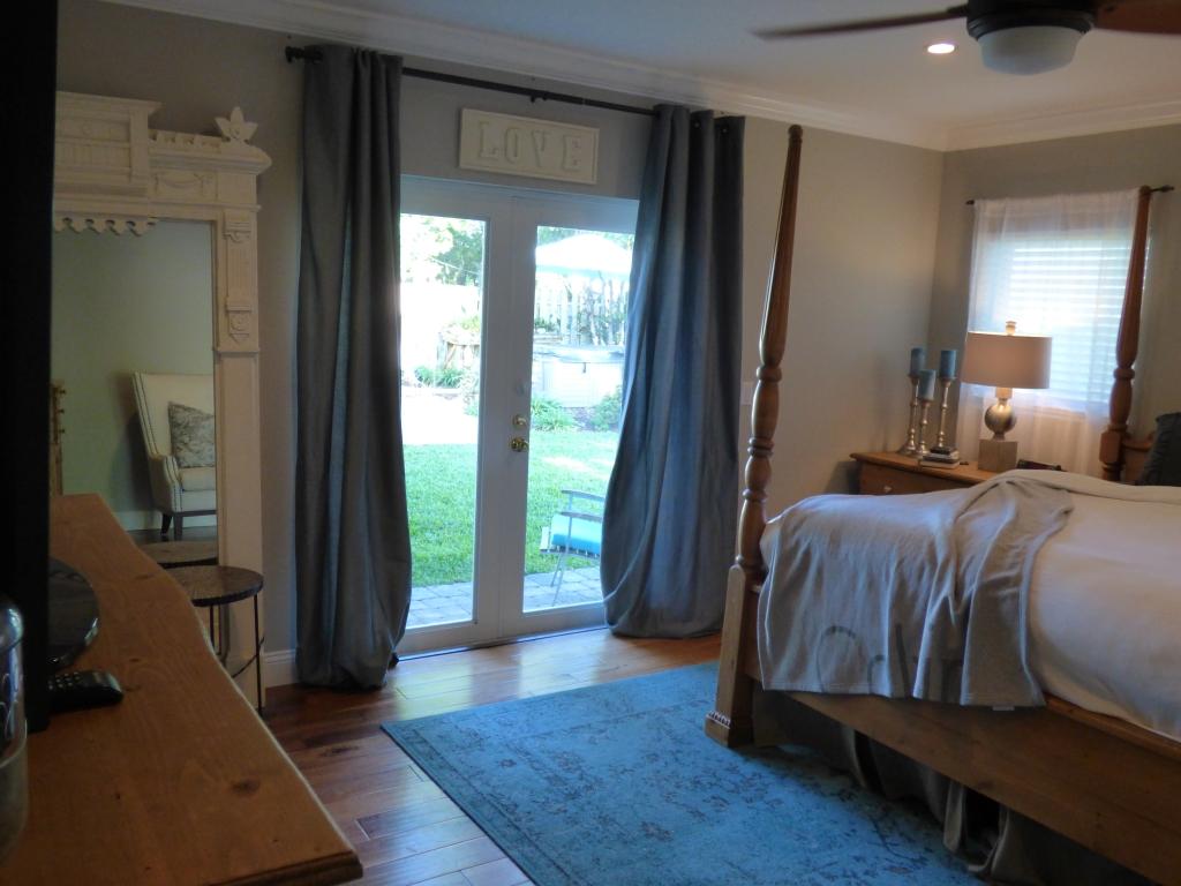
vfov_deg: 48.2
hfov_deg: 61.7
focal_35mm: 29
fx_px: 989
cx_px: 590
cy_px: 443
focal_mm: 5.04
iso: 400
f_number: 3.2
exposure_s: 1/40
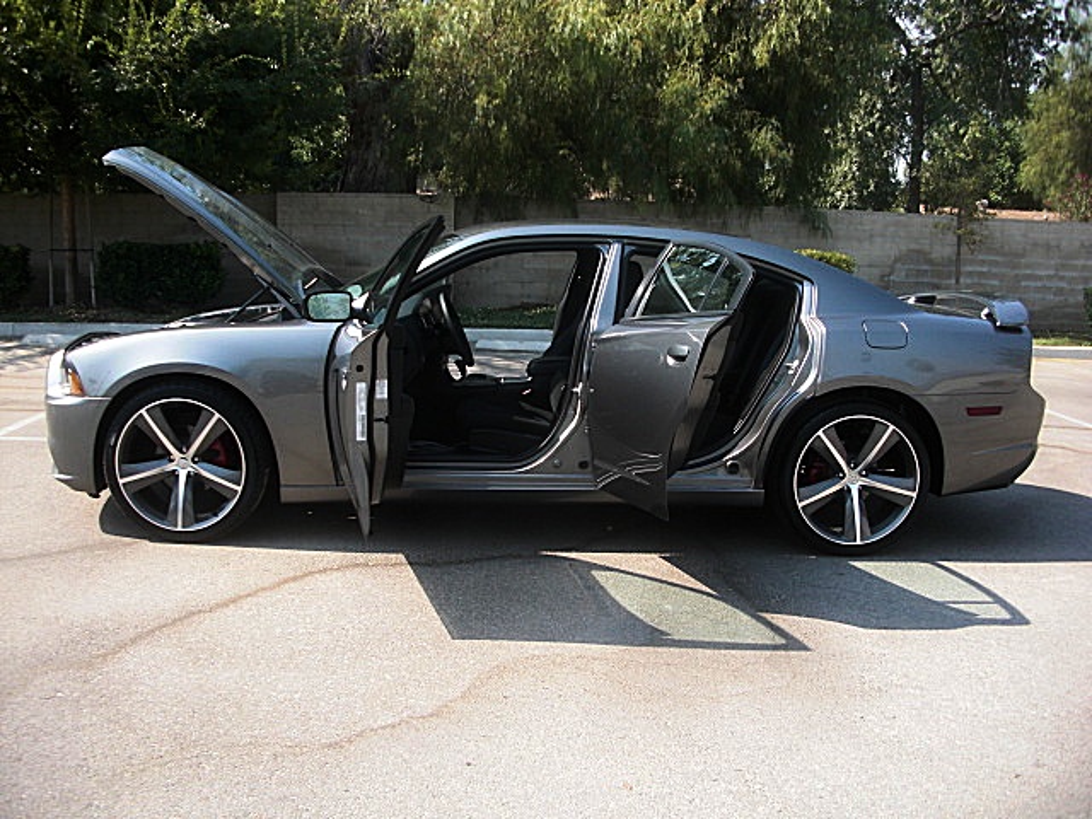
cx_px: 546
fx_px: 1136
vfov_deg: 39.7
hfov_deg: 51.4
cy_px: 410
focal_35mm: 36
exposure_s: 1/320
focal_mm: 6.3
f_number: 2.8
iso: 50
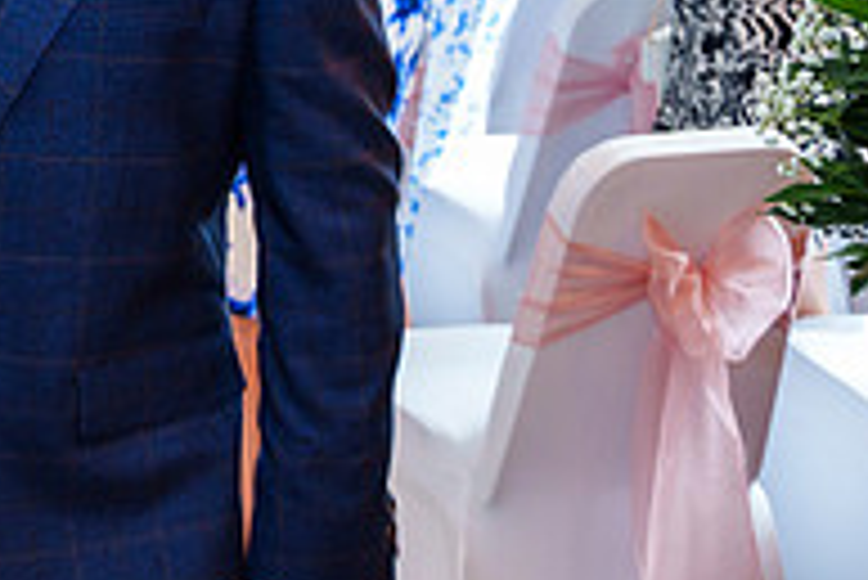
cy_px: -114
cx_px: -552
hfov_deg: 15.4
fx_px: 2871
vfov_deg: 11.3
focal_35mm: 119
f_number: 3.5
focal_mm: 36
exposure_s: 1/80
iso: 800
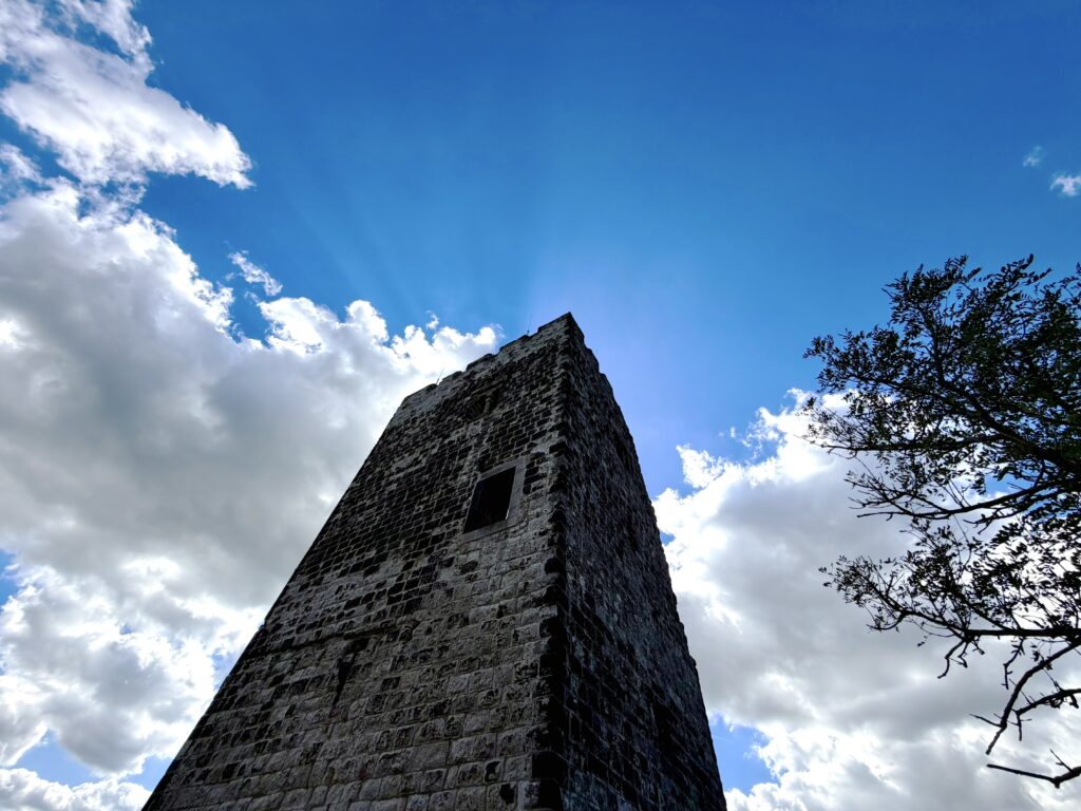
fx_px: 437
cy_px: 406
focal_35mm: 14
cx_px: 540
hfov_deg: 102.1
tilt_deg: +54.7
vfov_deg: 85.7
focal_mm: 2.22
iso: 20
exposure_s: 1/1033
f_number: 2.2
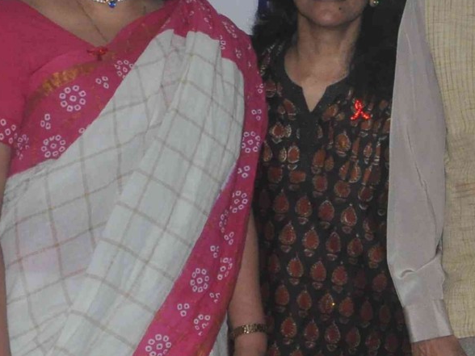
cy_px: 107
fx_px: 2429
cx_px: 696
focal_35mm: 177
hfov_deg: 10.8
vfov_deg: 8.4
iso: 1000
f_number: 11
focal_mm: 32
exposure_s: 1/160
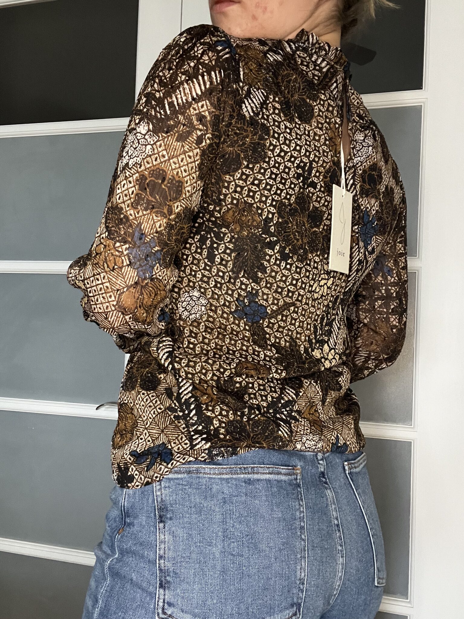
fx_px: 536
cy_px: 310
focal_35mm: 30
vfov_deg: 60.0
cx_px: 232
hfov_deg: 46.8
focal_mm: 2.71
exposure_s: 1/37
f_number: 2.2
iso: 400
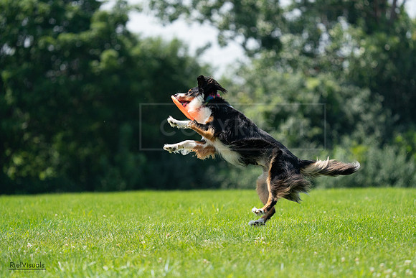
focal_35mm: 356
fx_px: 4115
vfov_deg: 3.9
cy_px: 139
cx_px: 208
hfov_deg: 5.8
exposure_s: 1/4000
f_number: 6.3
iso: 1600
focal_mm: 356
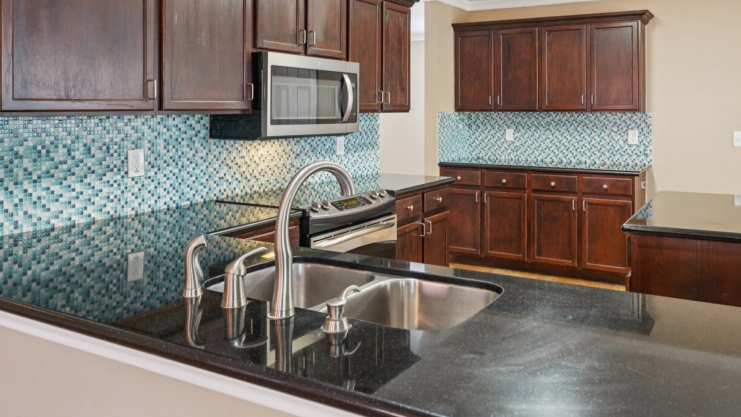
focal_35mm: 30
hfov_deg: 64.4
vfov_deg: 38.4
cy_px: 107
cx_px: 432
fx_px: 583
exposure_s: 1/8
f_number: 8
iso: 400
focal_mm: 21.5
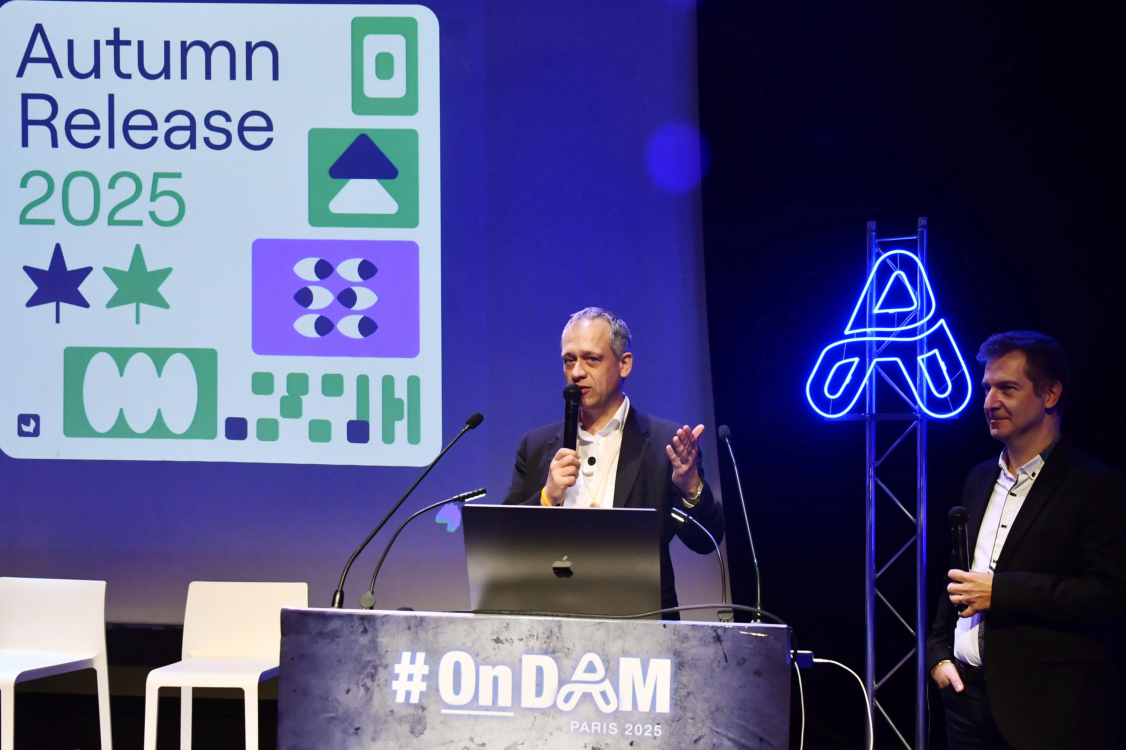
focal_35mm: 36
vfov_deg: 36.9
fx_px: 1126
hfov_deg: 53.1
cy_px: 375
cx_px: 563
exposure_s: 1/125
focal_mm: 24
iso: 1600
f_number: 6.3
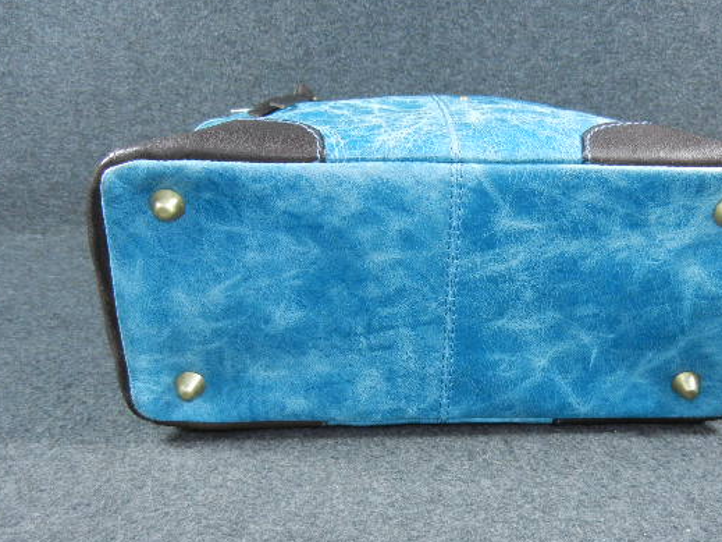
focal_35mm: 37
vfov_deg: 38.5
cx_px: 427
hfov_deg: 49.9
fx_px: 772
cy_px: 326
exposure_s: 1/30
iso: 800
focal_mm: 5.4
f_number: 3.5
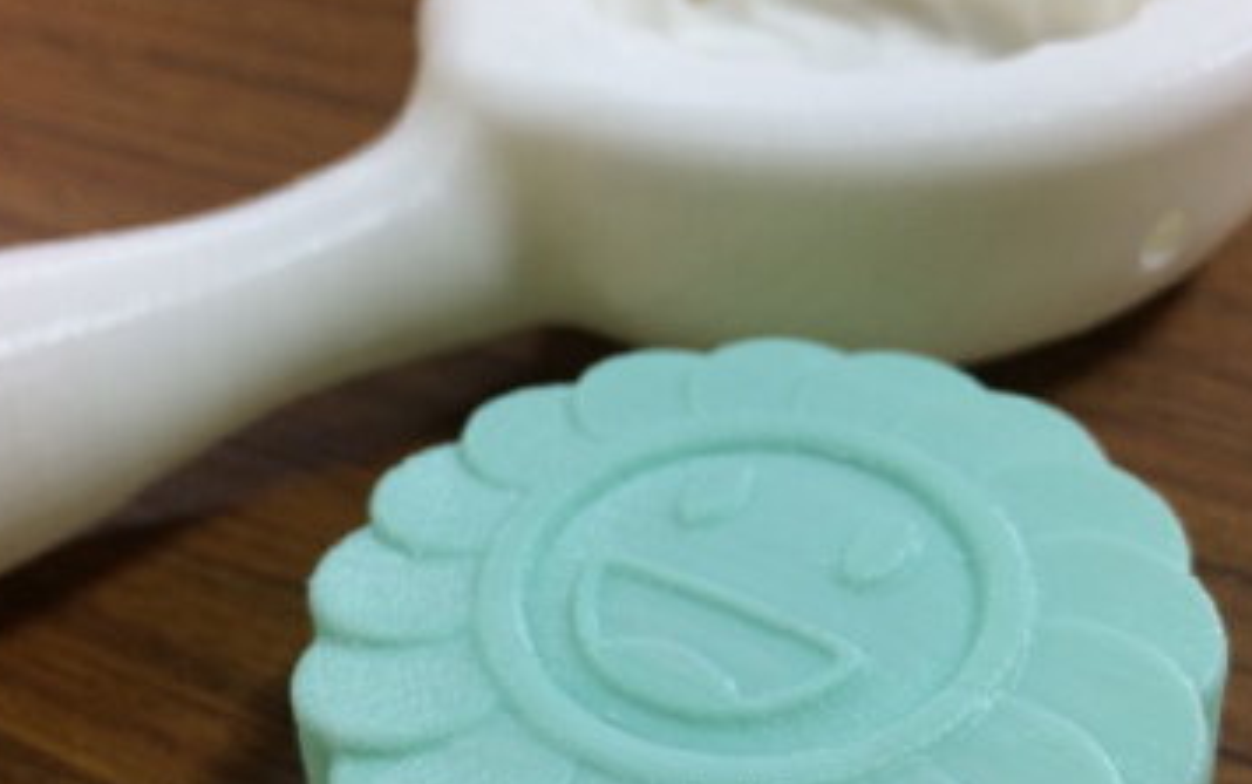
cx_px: 659
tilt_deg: -39.3
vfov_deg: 27.9
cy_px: 517
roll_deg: +2.8
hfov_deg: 43.4
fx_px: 1571
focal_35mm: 46
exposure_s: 1/30
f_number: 2.2
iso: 80
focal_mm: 4.15
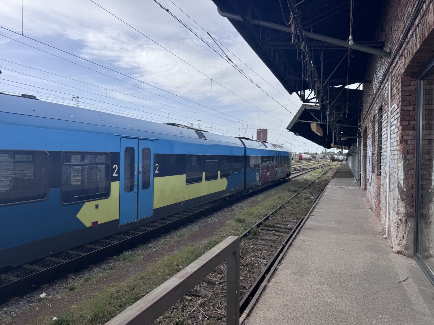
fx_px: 301
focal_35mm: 24
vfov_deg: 56.8
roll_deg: -1.3
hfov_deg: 71.6
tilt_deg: -1.7
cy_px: 162
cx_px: 217
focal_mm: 6.76
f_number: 1.78
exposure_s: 1/3597
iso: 80
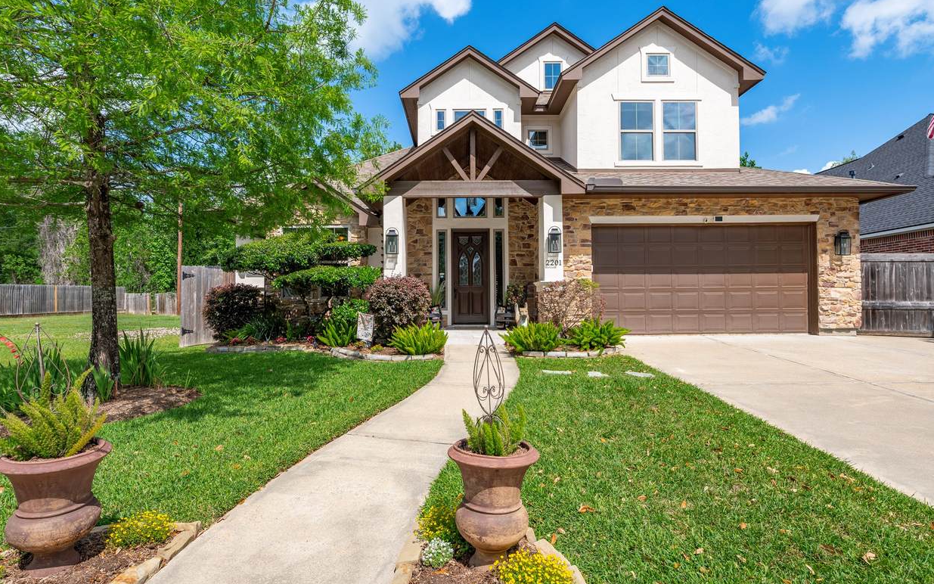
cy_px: 295
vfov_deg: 62.2
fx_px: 484
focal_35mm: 19
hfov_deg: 88.0
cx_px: 456
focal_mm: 18
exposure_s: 1/200
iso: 100
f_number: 11
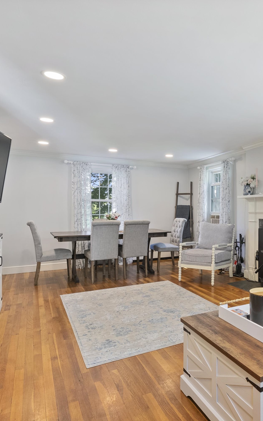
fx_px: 287
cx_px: 217
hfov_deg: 46.2
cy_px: 214
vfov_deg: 72.5
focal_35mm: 25
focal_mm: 16
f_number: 9
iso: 100
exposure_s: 1/1.25
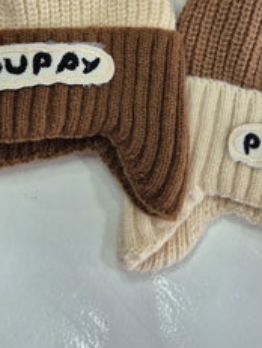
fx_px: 533
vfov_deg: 32.6
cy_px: -14
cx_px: 148
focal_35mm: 53
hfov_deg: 27.6
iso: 160
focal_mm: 5.4
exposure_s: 1/359
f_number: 1.8
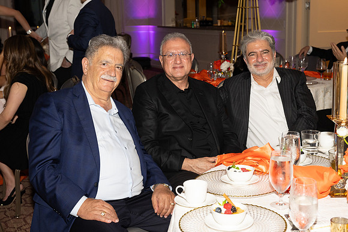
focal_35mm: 51
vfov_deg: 26.3
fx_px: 497
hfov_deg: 38.6
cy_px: 102
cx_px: 194
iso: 800
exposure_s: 1/100
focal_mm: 46
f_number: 5.6
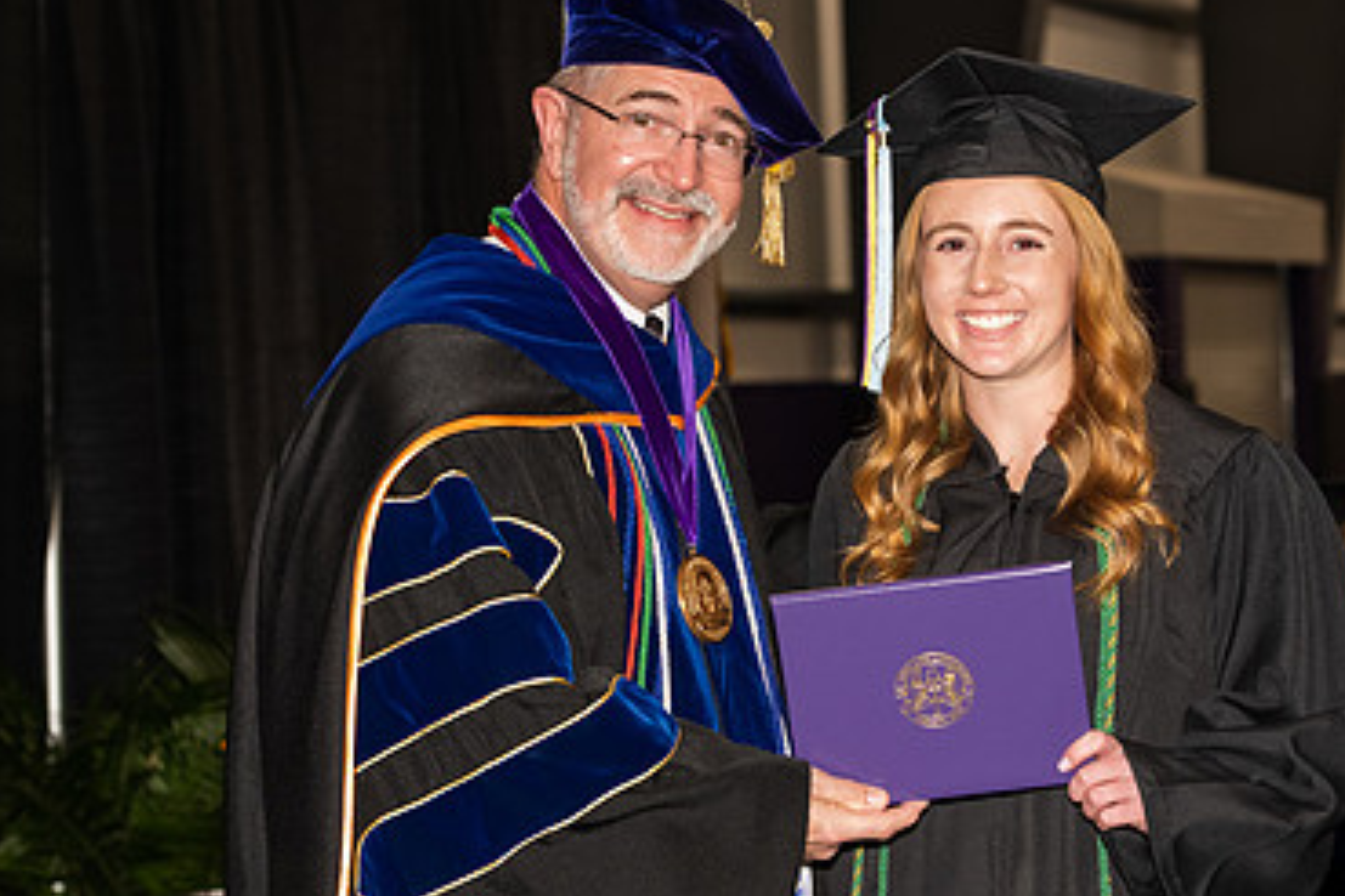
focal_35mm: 129
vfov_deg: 10.6
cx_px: 816
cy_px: 526
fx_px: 4819
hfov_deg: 15.9
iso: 1000
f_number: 5.6
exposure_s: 1/200
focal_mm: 82
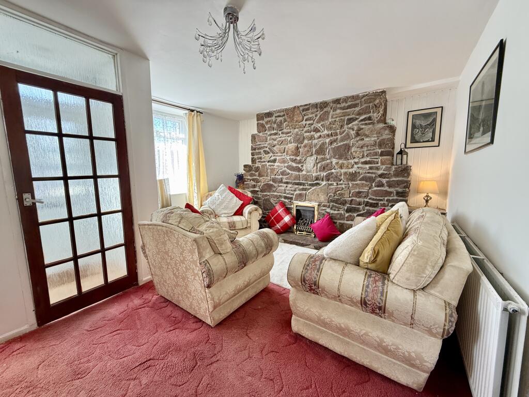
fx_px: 214
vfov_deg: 85.7
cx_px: 264
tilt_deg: -6.8
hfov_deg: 102.1
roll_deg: -0.5
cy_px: 198
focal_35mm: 14
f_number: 2.2
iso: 125
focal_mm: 2.22
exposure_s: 1/99
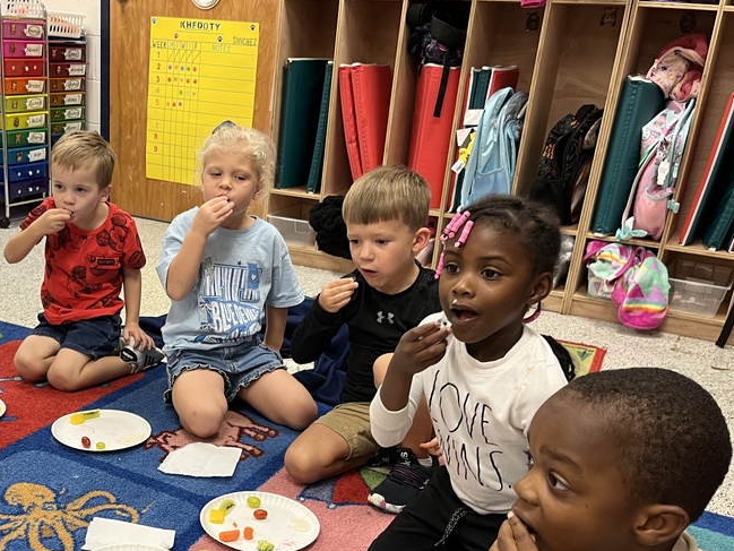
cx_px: 196
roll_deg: -2.0
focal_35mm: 41
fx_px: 870
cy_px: 399
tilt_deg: -22.9
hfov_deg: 44.4
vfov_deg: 34.5
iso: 125
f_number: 1.6
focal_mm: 5.1
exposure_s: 1/60
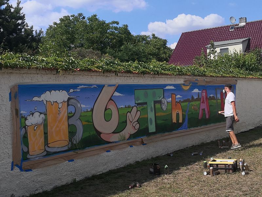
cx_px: 131
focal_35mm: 49
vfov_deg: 29.7
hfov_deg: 38.9
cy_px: 98
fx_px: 371
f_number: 1.6
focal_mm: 3.95
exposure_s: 1/3155
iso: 50
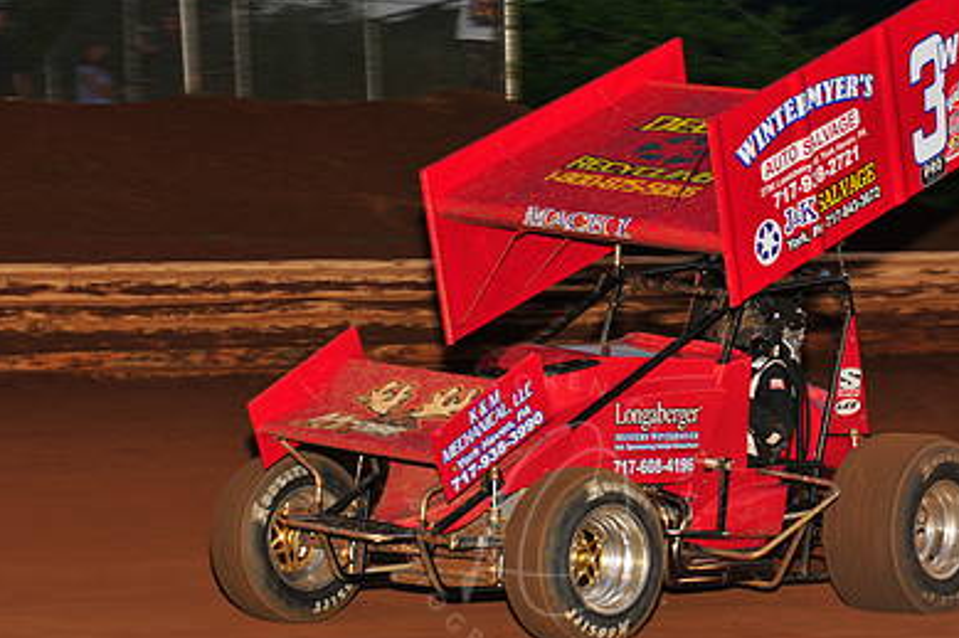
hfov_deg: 12.3
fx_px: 4447
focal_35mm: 167
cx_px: 550
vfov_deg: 8.2
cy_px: 293
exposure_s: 1/320
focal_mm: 112
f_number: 7.1
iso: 800
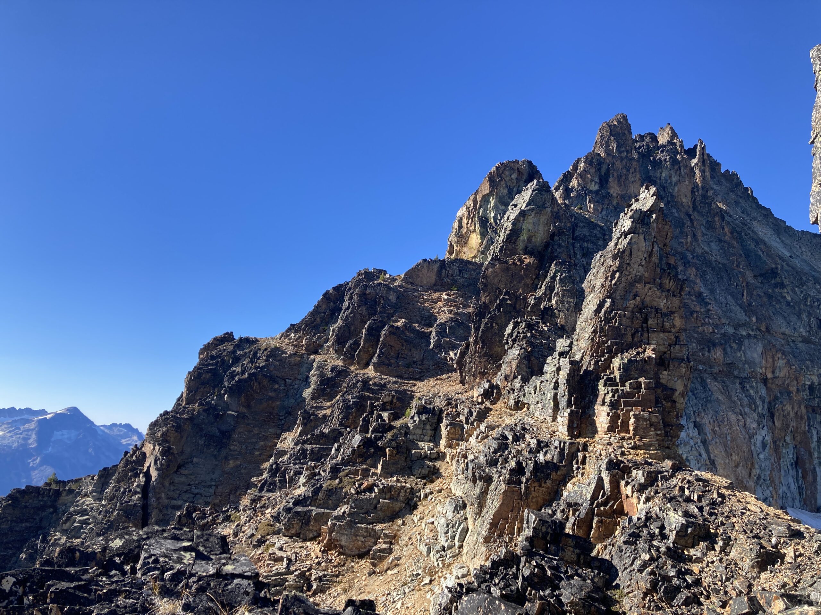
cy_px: 308
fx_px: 664
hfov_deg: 63.4
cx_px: 410
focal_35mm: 28
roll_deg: -6.8
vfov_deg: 49.7
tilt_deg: +13.5
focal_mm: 3.99
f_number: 1.8
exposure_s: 1/1012
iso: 20
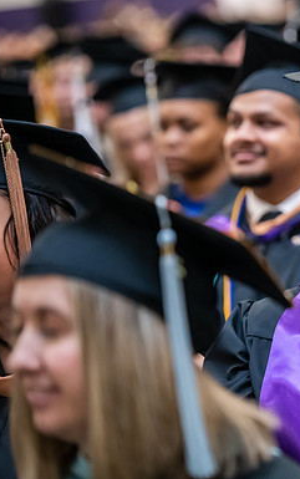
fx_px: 2509
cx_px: 347
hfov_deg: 6.8
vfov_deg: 10.9
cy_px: 240
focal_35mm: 192
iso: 3200
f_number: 3.2
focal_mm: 125
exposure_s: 1/200
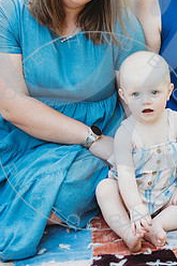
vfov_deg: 28.6
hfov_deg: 19.5
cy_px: 49
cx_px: 143
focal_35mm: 69
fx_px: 510
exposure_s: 1/100
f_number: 5
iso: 200
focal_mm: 38
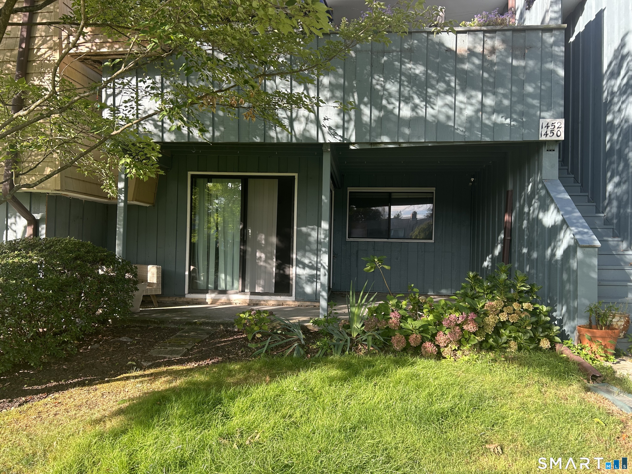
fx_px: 475
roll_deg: -1.5
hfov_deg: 67.3
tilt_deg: +1.4
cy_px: 237
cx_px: 316
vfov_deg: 53.1
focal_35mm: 26
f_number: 1.5
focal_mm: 5.7
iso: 50
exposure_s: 1/424
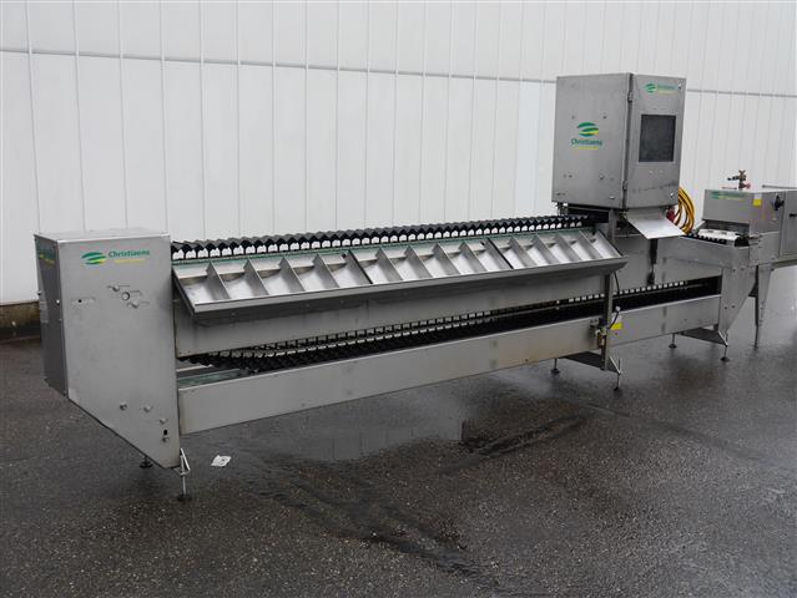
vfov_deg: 36.0
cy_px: 299
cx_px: 398
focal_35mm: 40
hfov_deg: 46.8
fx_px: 921
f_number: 5
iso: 160
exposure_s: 1/160
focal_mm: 20
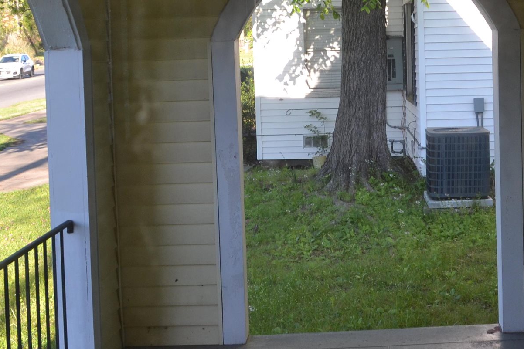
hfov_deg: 29.0
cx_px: 364
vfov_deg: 19.5
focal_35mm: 69
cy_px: 70
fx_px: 1004
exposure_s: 1/125
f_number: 5.6
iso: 220
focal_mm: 18
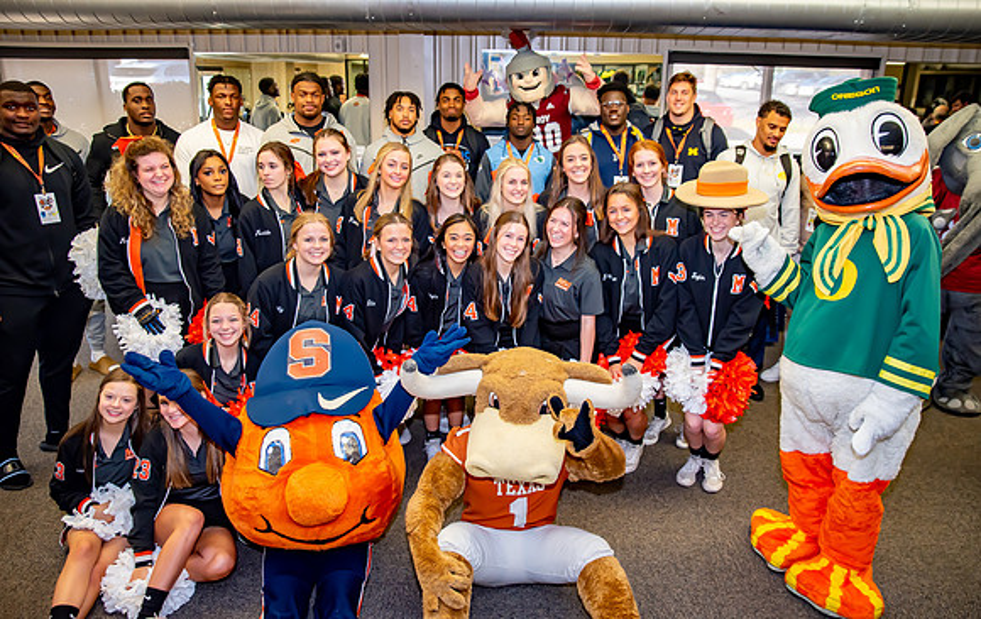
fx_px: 1580
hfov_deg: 34.5
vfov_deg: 22.2
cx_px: 501
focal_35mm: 59
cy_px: 300
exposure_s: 1/200
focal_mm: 55
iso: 1000
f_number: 2.8
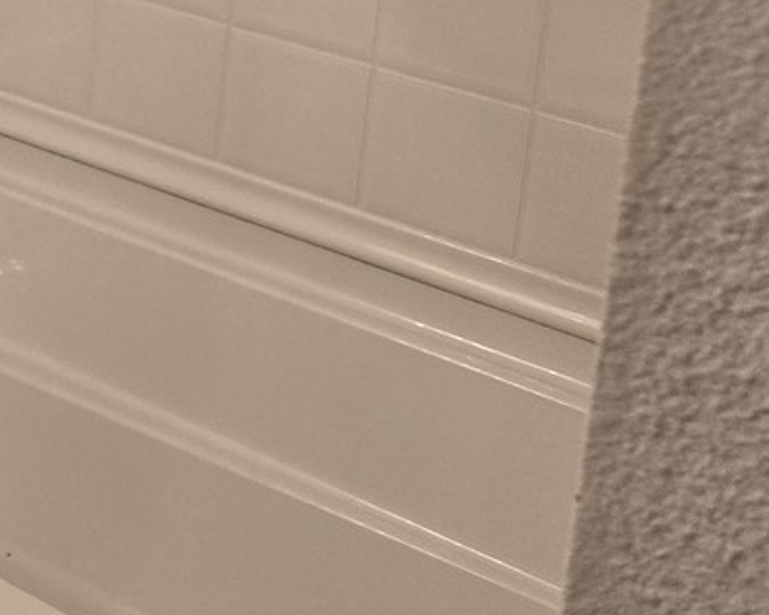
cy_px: -160
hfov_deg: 17.7
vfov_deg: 16.3
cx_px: -563
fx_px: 2048
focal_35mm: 90
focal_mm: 5.4
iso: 320
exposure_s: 1/120
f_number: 1.8
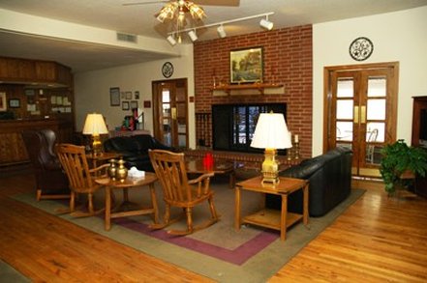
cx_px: 214
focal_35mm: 27
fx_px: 320
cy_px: 142
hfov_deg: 67.4
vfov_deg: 47.8
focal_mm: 18
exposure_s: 1/60
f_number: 4
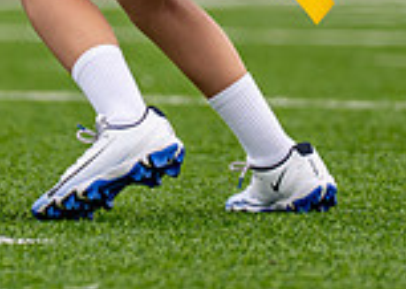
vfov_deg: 1.2
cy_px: -294
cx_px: 159
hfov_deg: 1.7
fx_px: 13571
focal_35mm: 1178
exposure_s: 1/2000
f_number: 2.8
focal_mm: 200
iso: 100
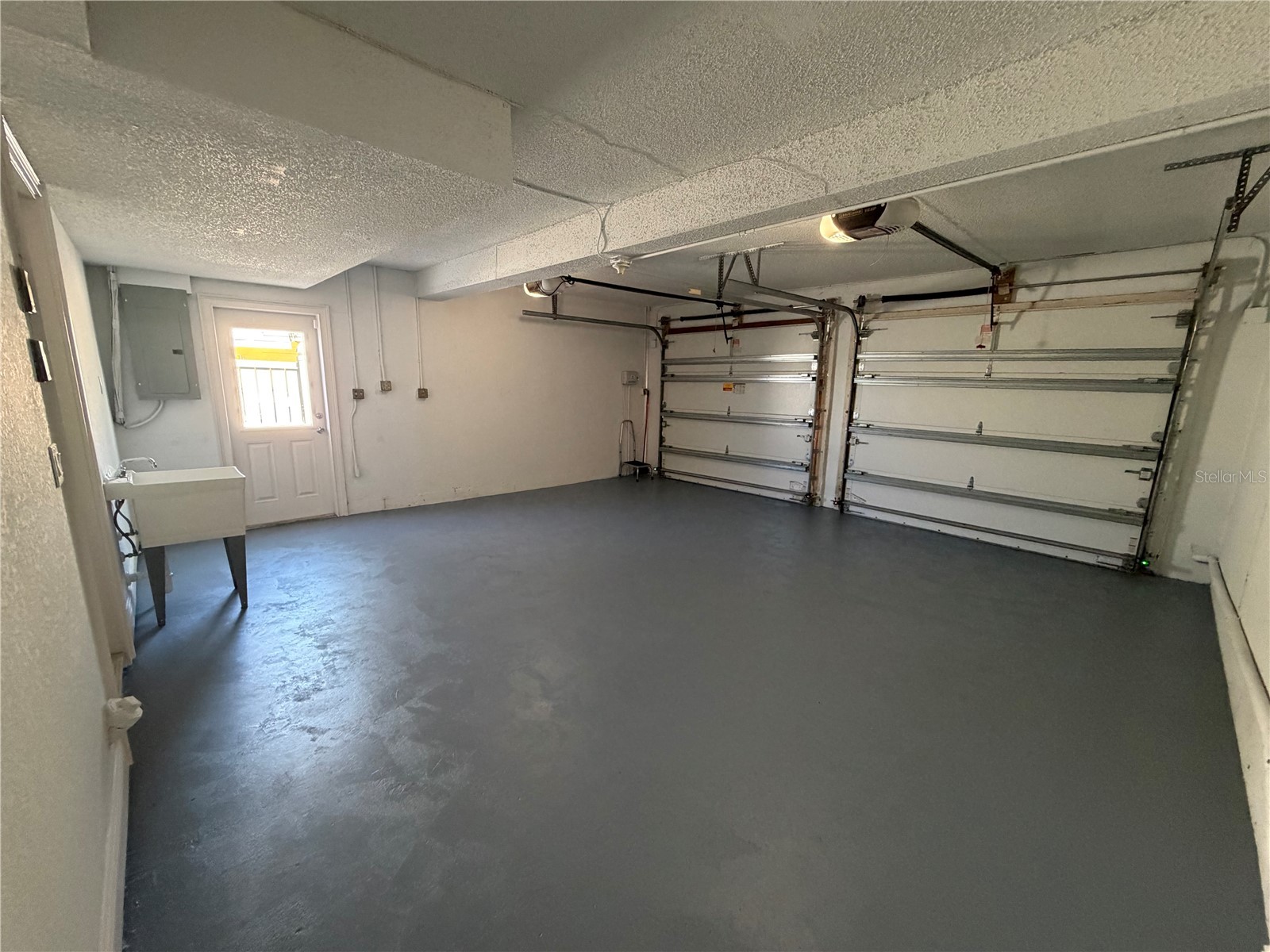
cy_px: 476
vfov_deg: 85.7
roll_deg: +0.0
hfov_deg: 102.1
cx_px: 635
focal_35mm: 14
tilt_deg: -9.4
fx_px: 514
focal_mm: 2.22
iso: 400
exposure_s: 1/60
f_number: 2.2
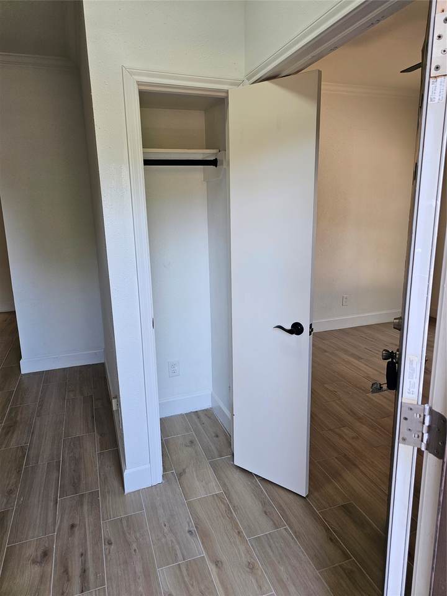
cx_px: 224
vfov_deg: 73.9
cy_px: 298
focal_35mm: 23
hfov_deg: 58.9
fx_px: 396
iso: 64
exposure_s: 1/120
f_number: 1.7
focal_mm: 6.3
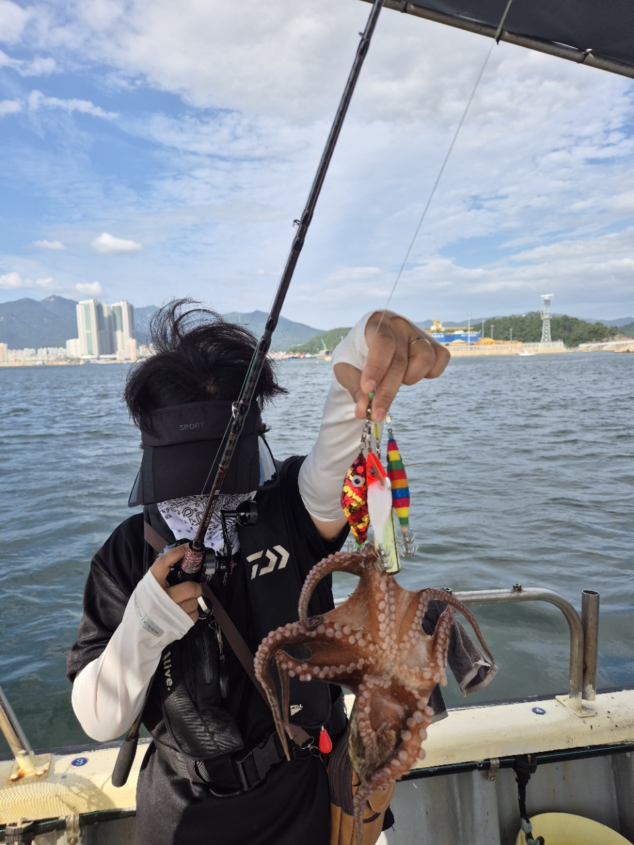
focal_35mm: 23
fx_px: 562
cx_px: 317
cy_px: 422
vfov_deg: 73.9
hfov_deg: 58.9
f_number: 1.8
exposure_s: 1/1144
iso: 25
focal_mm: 5.4
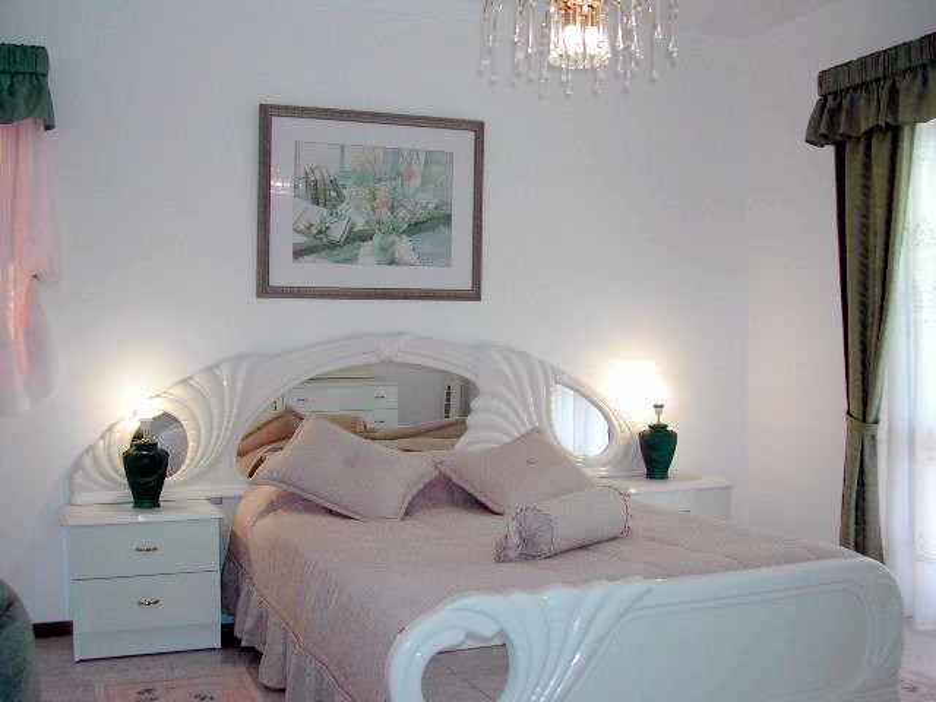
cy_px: 351
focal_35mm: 38
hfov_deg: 49.0
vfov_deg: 37.7
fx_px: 1028
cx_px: 468
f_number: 2.8
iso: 100
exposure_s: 1/55.5
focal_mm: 8
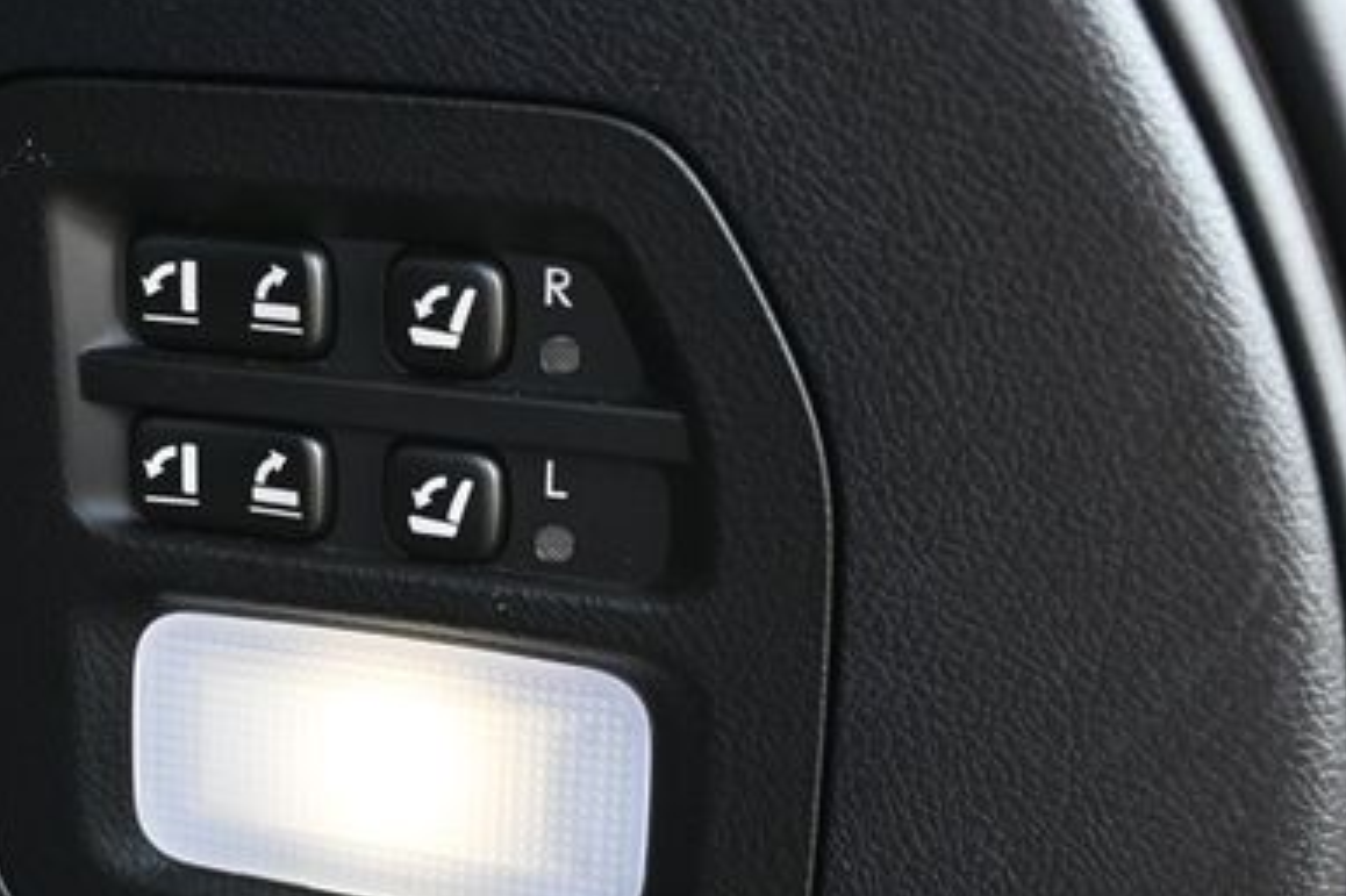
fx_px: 2557
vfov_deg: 19.8
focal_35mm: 68
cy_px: 558
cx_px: 380
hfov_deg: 29.2
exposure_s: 1/125
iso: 500
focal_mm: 27.5
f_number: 4.5
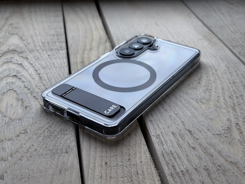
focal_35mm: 48
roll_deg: -1.1
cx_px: 122
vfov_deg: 30.3
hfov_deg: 39.7
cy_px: 92
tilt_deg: -32.6
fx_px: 340
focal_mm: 6.76
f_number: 1.78
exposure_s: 1/611
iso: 64
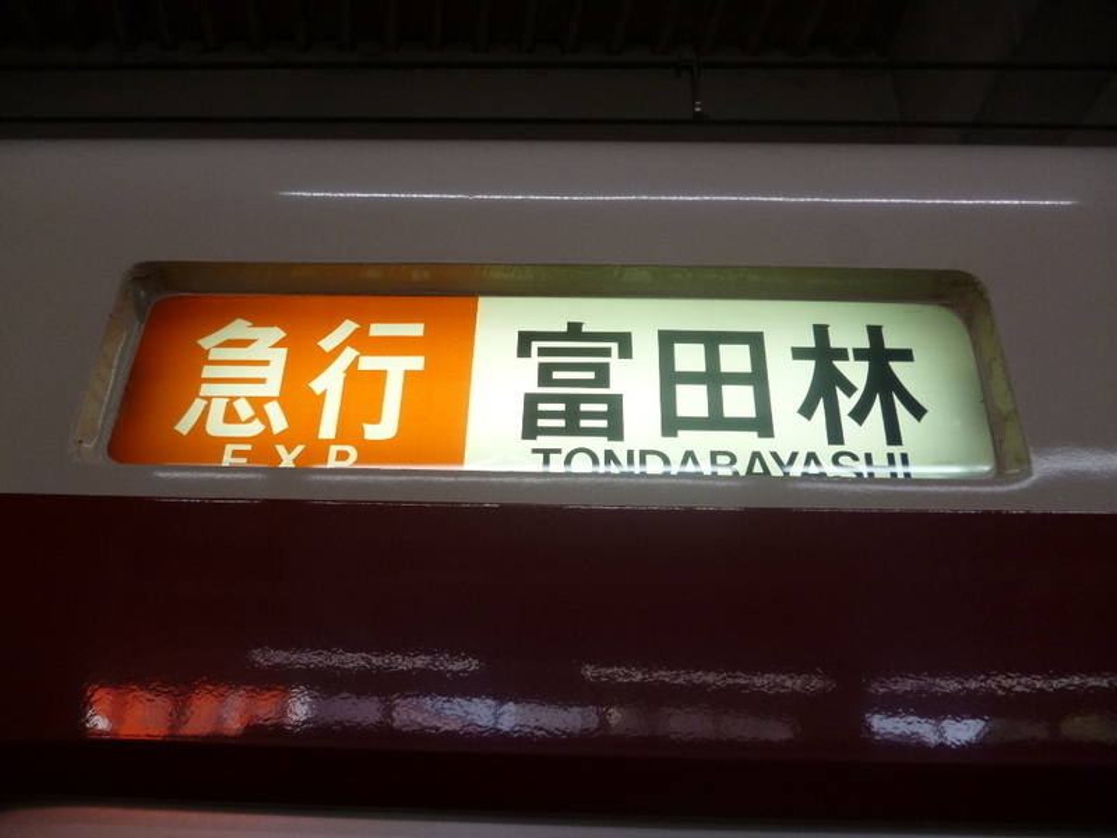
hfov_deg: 63.4
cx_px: 558
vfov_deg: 49.7
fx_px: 904
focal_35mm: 28
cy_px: 419
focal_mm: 5
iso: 125
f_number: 3.1
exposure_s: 1/60
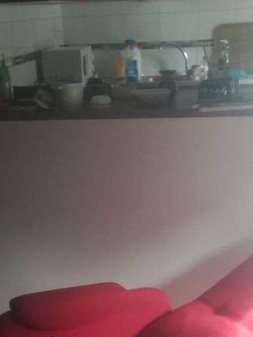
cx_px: 118
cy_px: 362
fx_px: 594
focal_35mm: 61
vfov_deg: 28.9
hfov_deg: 24.0
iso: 100
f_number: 2.2
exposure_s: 1/33.3
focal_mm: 3.83
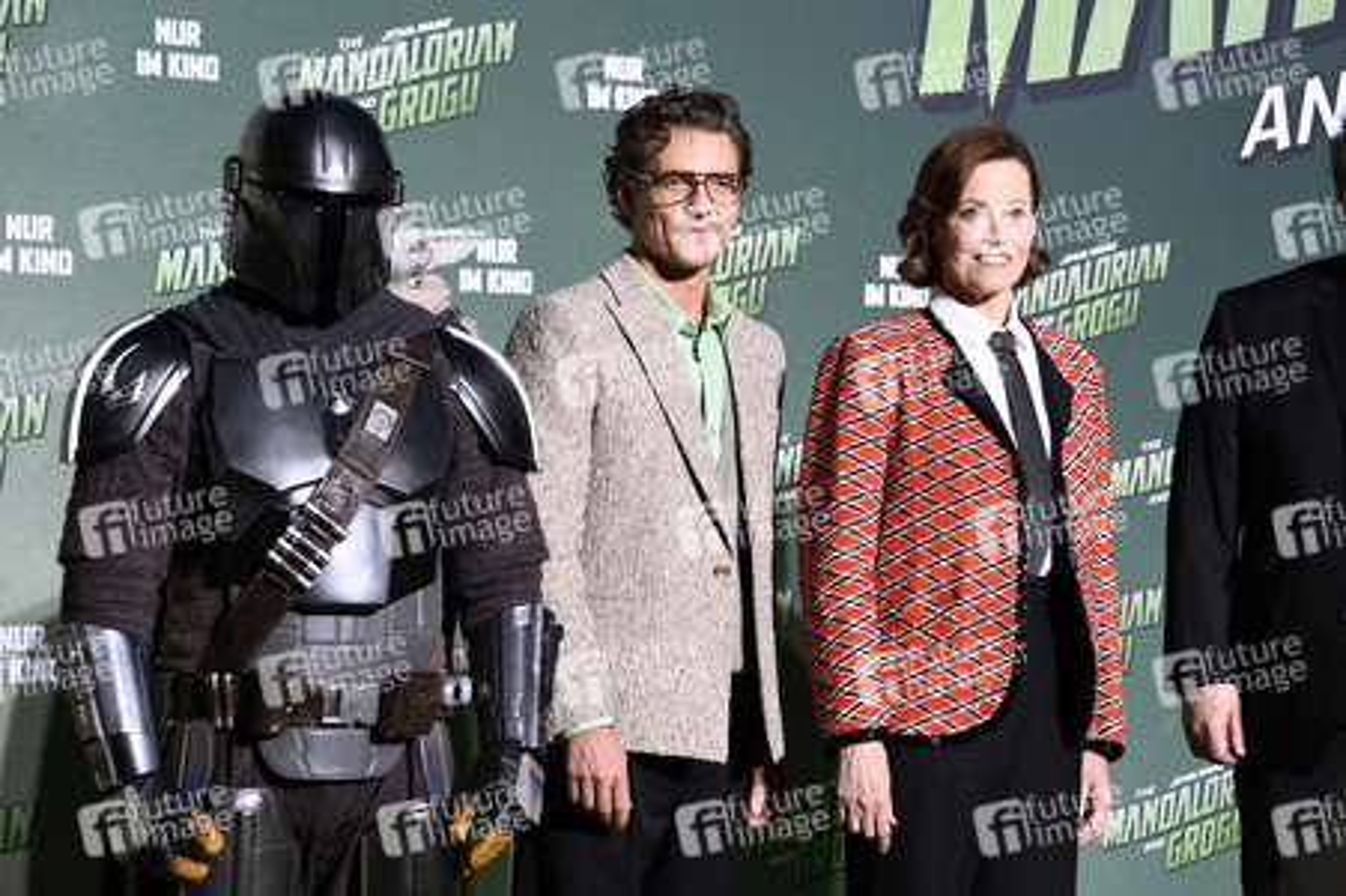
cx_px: 673
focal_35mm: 105
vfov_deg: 13.0
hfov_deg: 19.5
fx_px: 3923
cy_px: 448
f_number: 5.6
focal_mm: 105
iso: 640
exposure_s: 1/250
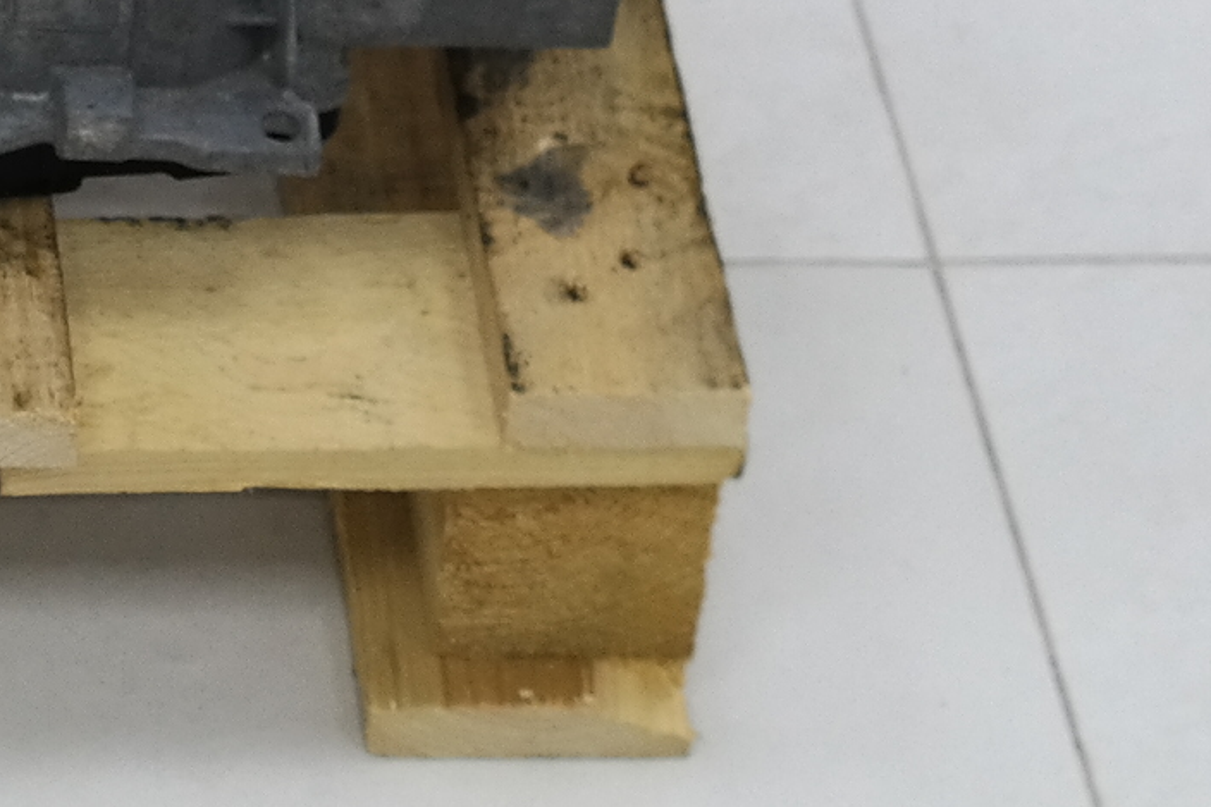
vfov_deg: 5.3
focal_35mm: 254
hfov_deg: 8.0
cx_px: -580
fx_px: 8542
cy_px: -511
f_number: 4.5
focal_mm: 30
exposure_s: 1/80
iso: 200
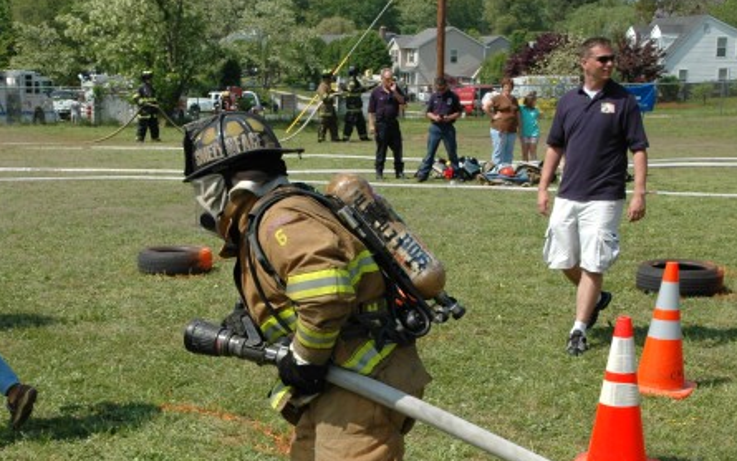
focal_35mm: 64
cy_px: 348
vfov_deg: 20.2
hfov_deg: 32.1
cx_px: 305
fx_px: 1280
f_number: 9
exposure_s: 1/320
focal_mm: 29
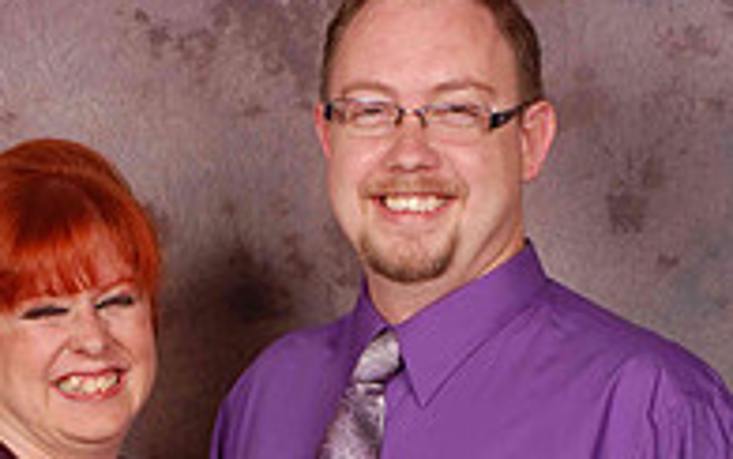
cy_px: 613
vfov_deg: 8.3
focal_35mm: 155
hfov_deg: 13.5
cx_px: 310
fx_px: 3097
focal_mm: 44
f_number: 10
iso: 200
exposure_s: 1/125
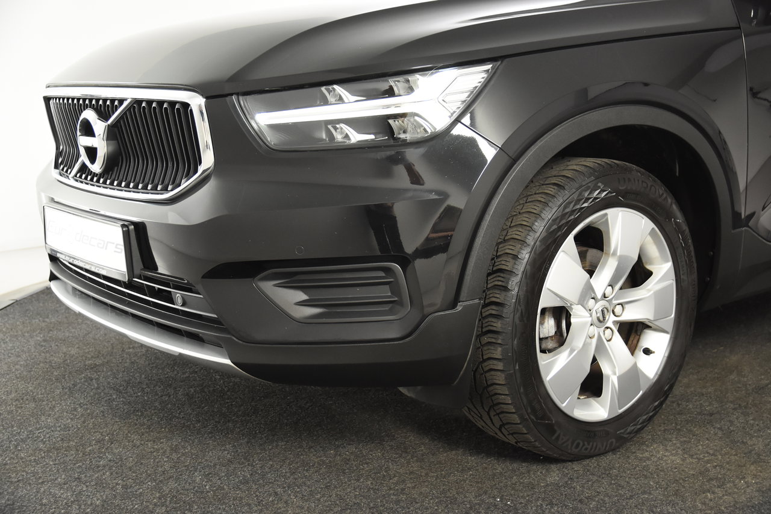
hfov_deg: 42.3
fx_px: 996
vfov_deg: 28.9
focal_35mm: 46
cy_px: 257
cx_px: 386
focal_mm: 31
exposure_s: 1/60
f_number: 4
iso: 1600
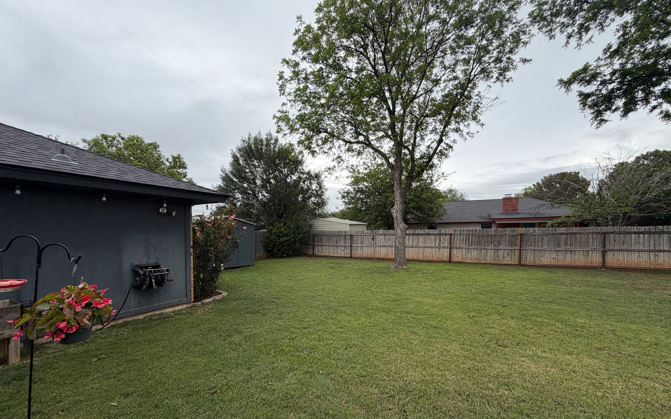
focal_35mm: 15
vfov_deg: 74.3
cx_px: 333
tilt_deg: -2.0
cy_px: 241
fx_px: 274
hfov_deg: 101.5
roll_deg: +0.2
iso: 40
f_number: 2.2
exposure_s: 1/559
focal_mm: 2.22
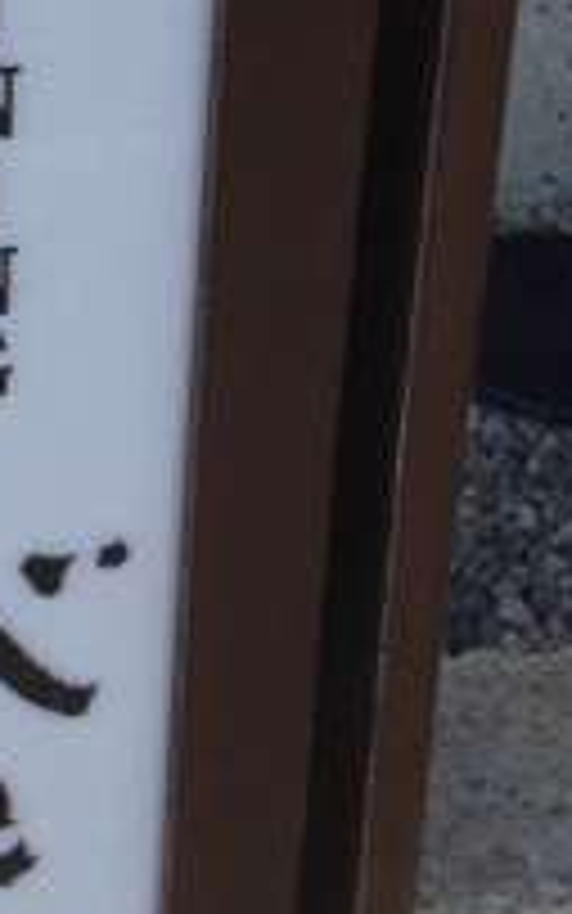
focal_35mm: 117
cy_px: 243
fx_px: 2916
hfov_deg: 11.1
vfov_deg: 17.7
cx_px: -54
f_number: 2.4
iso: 64
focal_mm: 4.28
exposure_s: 1/681
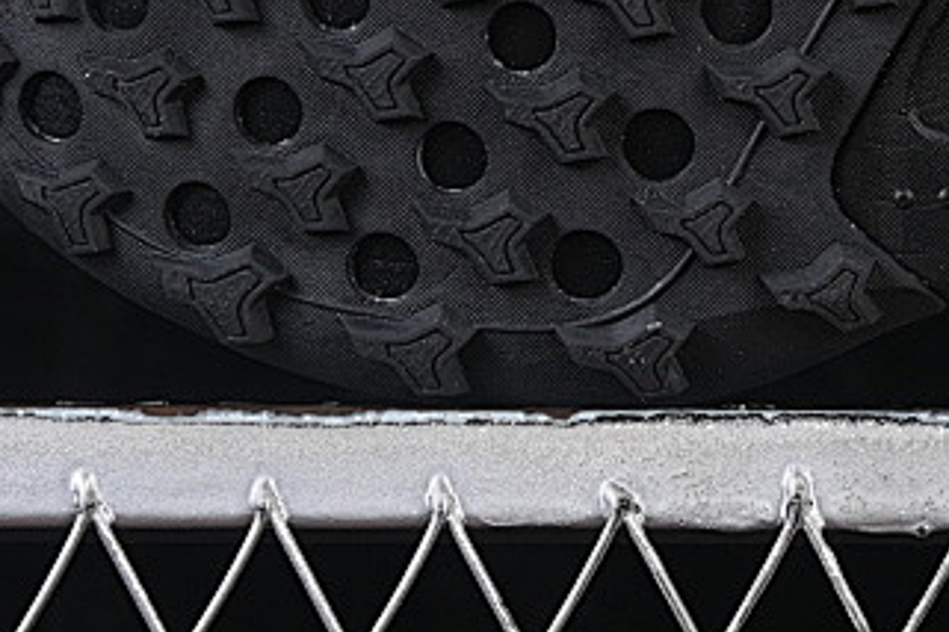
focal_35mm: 252
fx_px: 6642
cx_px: 1047
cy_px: -248
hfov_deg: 8.1
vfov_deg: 5.4
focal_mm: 50
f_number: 6.3
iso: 160
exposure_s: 1/50
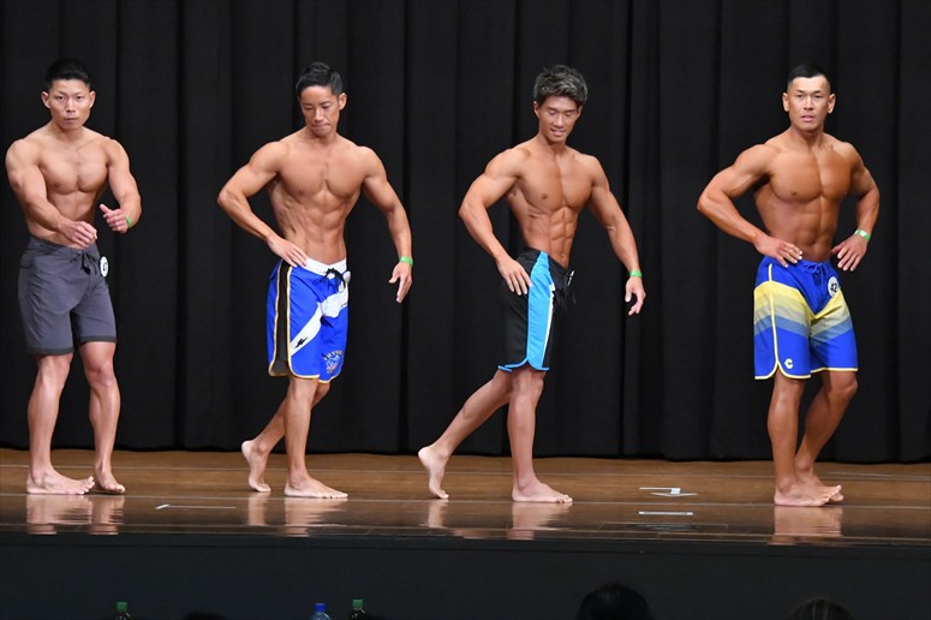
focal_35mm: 187
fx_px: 4834
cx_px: 466
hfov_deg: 11.0
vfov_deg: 7.3
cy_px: 310
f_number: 5.6
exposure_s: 1/400
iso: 8000
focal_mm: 125
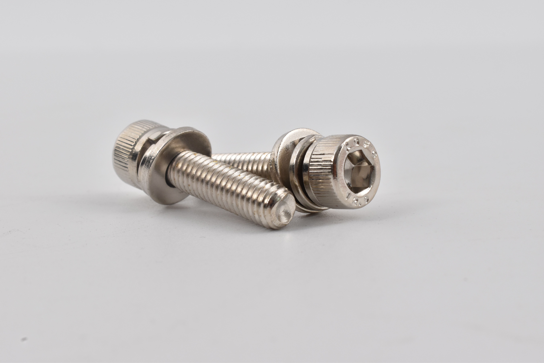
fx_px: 1088
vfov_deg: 18.9
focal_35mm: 72
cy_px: 182
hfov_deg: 28.1
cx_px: 272
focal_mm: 48
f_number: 20
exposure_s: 1/60
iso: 560
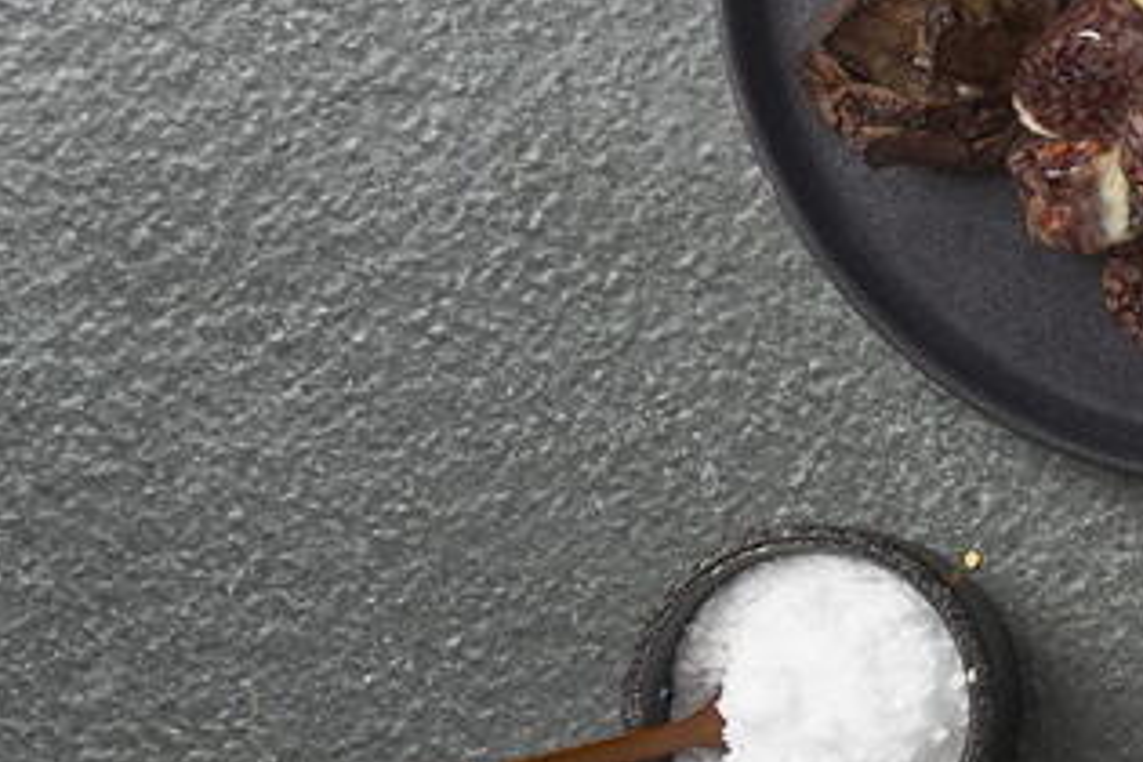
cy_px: 381
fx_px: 5651
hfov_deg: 10.7
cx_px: 2190
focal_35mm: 178
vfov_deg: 7.7
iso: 160
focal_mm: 40
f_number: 14
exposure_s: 1/160
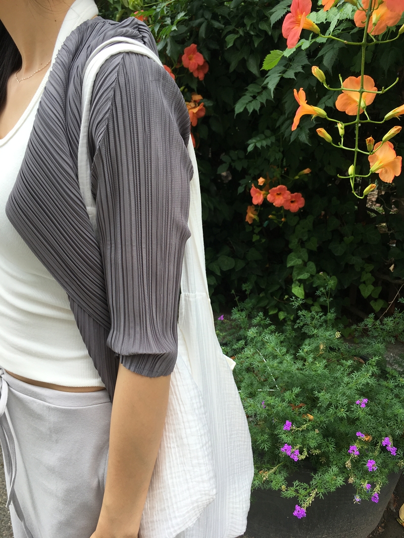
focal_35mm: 29
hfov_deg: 48.2
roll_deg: +2.7
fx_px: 451
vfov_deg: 61.7
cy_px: 269
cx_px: 202
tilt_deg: -23.2
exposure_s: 1/304
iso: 25
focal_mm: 4.15
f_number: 2.2
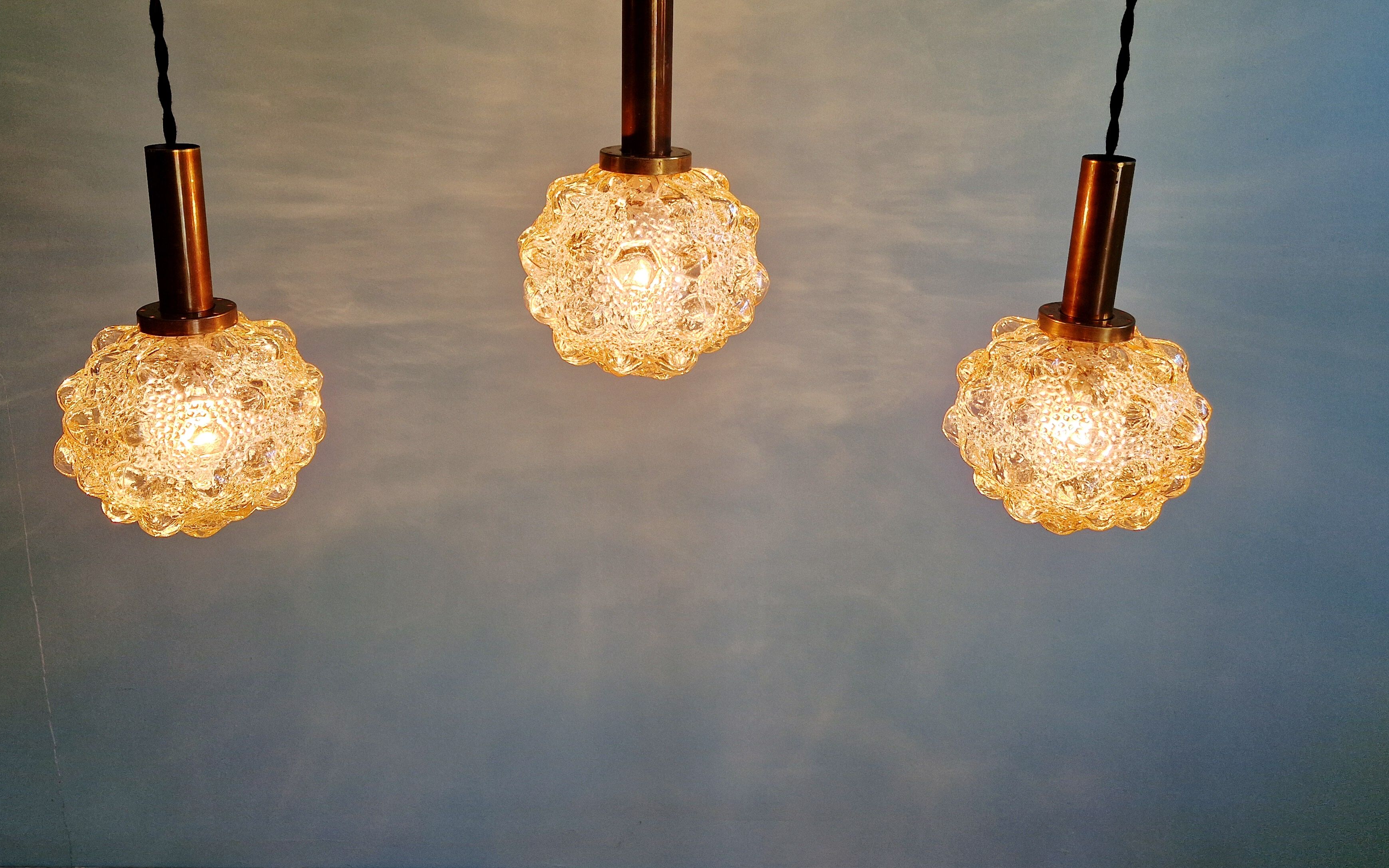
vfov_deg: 43.8
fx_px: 1060
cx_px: 632
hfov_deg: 66.3
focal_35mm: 28
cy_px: 279
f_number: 1.8
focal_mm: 5.4
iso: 50
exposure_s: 1/100
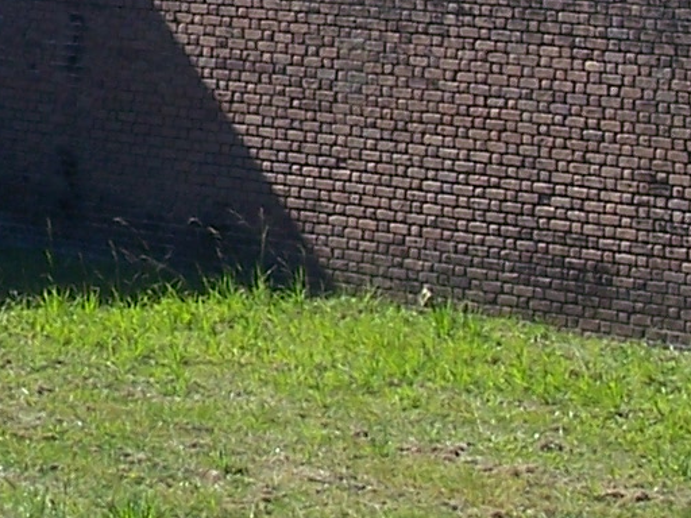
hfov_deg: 8.2
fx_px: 4711
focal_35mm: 236
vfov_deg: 6.2
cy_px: -182
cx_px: -321
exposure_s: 1/320
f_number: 4
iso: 64
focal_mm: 7.8
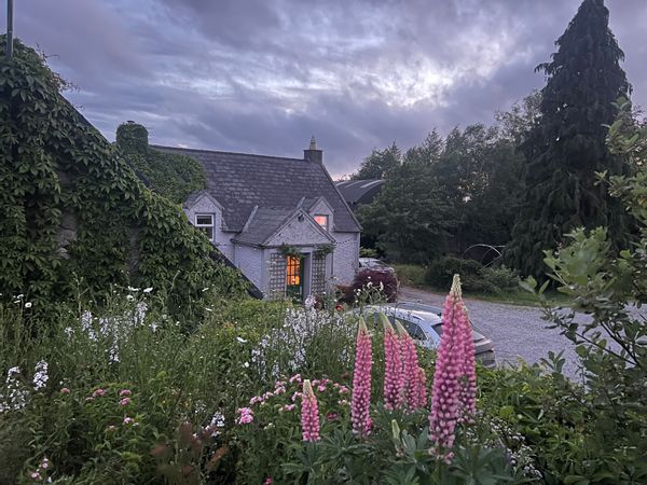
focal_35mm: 26
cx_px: 324
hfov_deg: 67.3
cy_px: 242
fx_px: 486
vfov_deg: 53.1
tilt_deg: -4.8
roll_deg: -1.9
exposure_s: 1/10
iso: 640
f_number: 1.5
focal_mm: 5.7
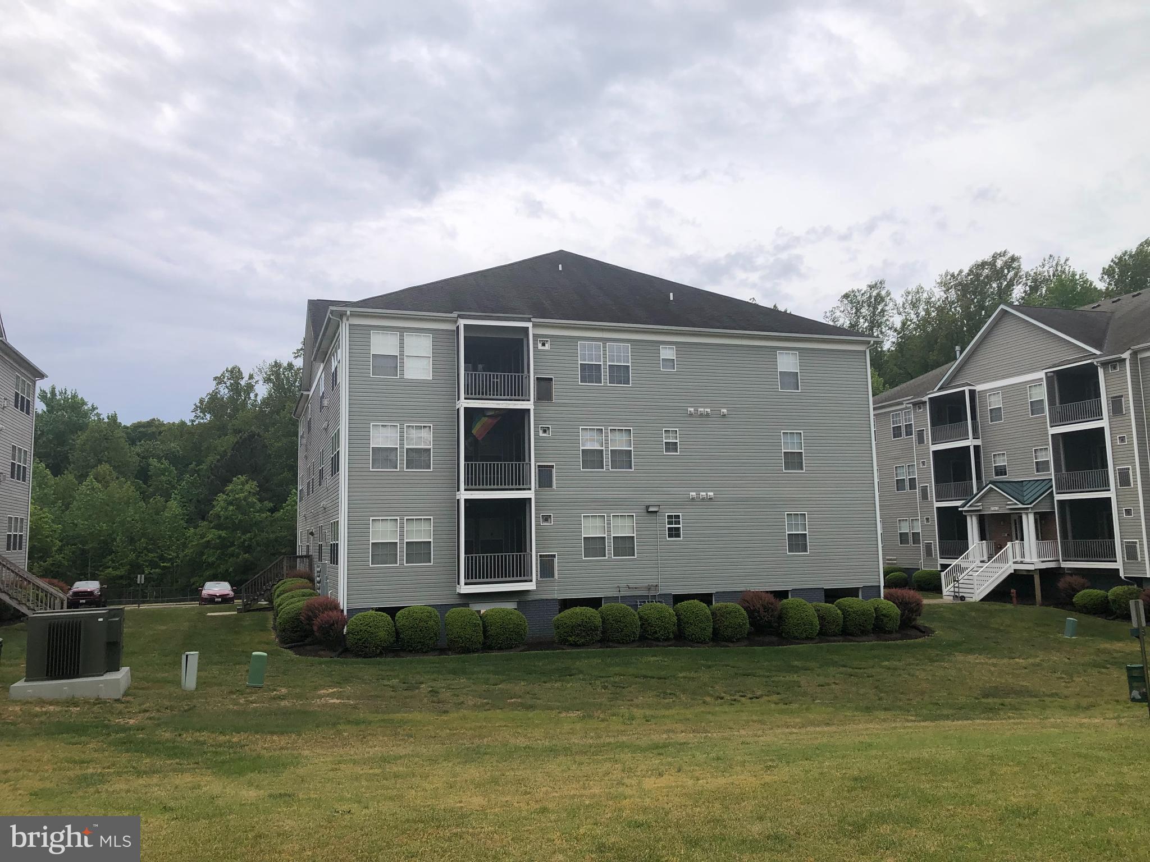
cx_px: 575
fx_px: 930
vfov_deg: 49.7
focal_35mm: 28
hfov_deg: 63.4
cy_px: 431
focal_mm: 3.99
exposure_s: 1/2558
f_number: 1.8
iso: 20
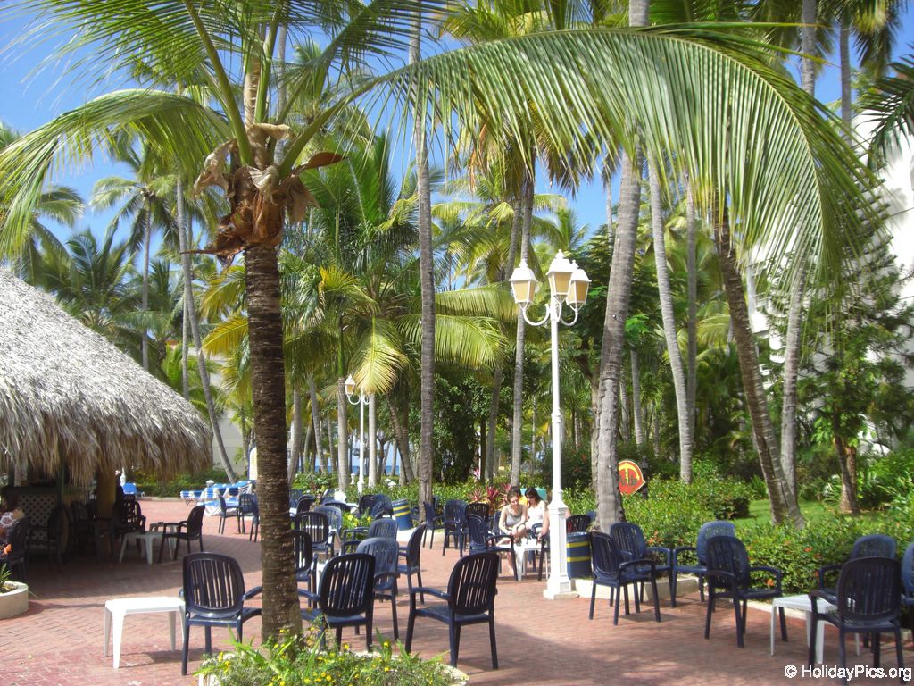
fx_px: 1003
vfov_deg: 37.7
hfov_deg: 49.0
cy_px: 343
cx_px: 457
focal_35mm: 38
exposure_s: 1/500
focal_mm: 6.2
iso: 64
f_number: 2.7
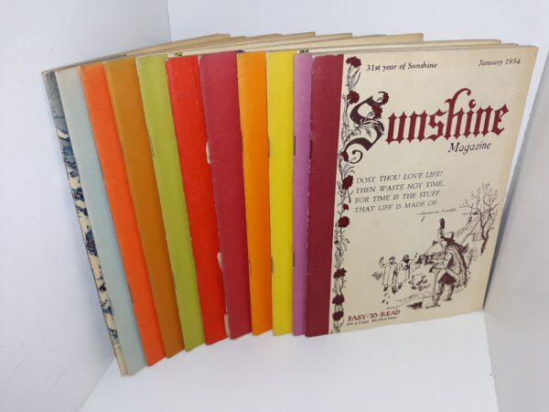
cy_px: 206
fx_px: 444
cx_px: 274
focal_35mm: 28
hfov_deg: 63.4
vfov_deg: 49.7
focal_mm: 3.7
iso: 40
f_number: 1.7
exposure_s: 1/139
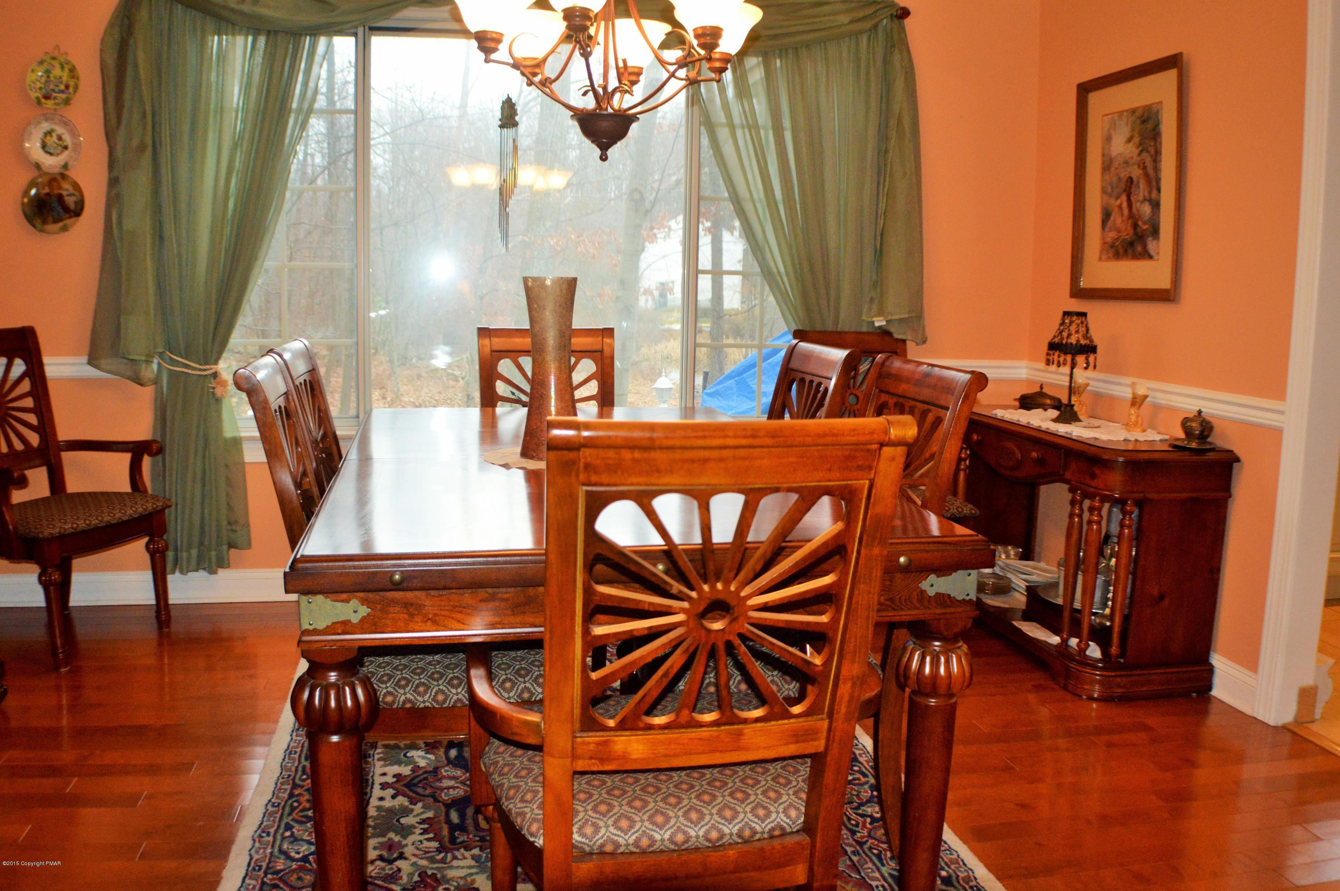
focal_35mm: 39
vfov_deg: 34.1
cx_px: 670
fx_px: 1450
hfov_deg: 49.6
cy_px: 446
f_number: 4.2
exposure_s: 1/60
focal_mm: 26
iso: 1250
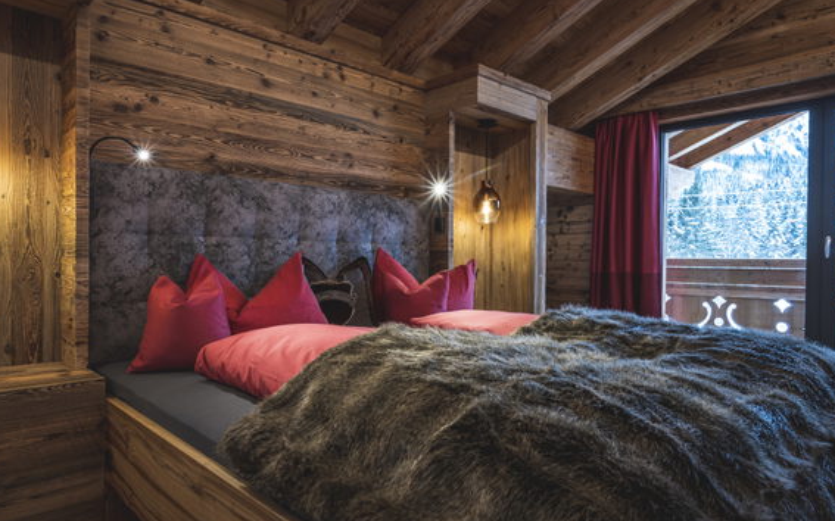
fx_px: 523
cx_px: 383
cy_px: 260
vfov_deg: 53.0
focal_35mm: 23
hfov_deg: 77.0
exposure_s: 1/2.5
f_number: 9
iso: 125
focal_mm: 20
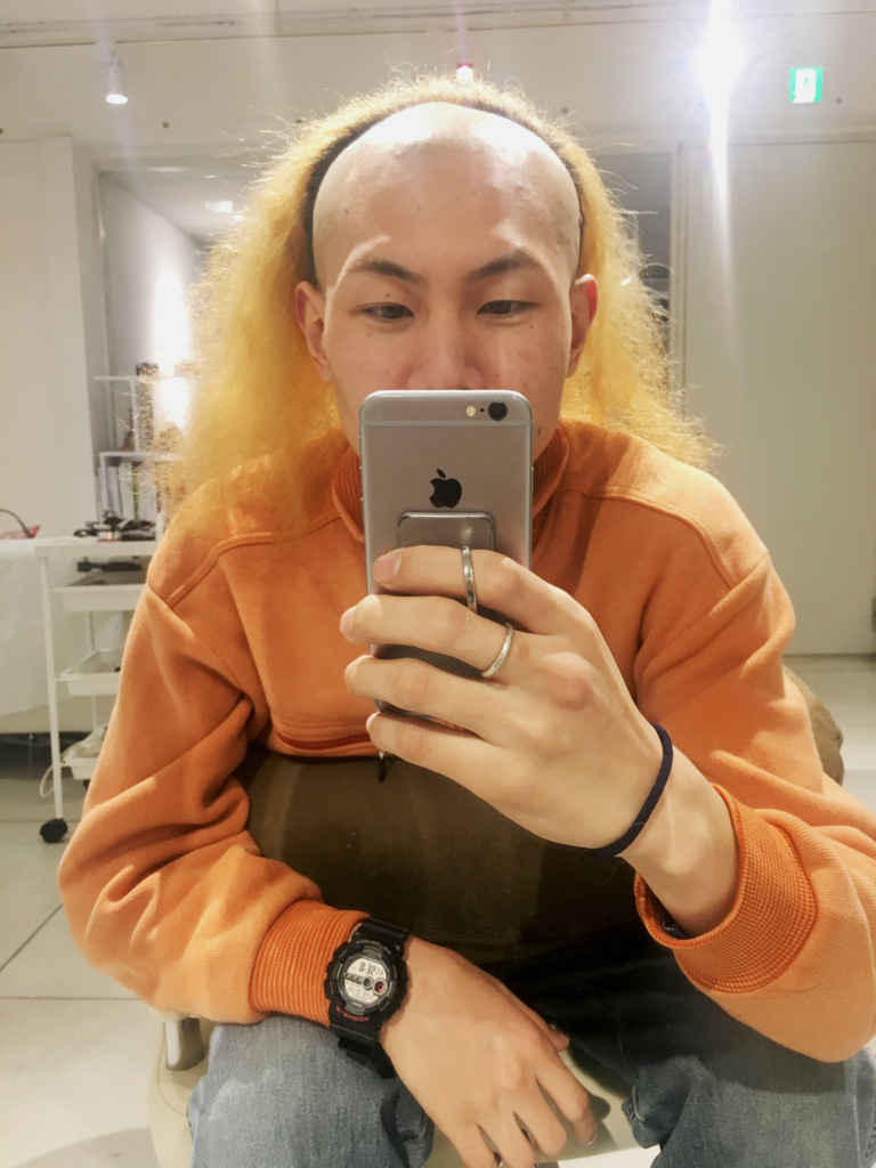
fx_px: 979
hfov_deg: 48.2
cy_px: 584
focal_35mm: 29
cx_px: 438
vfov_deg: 61.7
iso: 100
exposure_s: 1/33
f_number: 2.2
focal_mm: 4.15
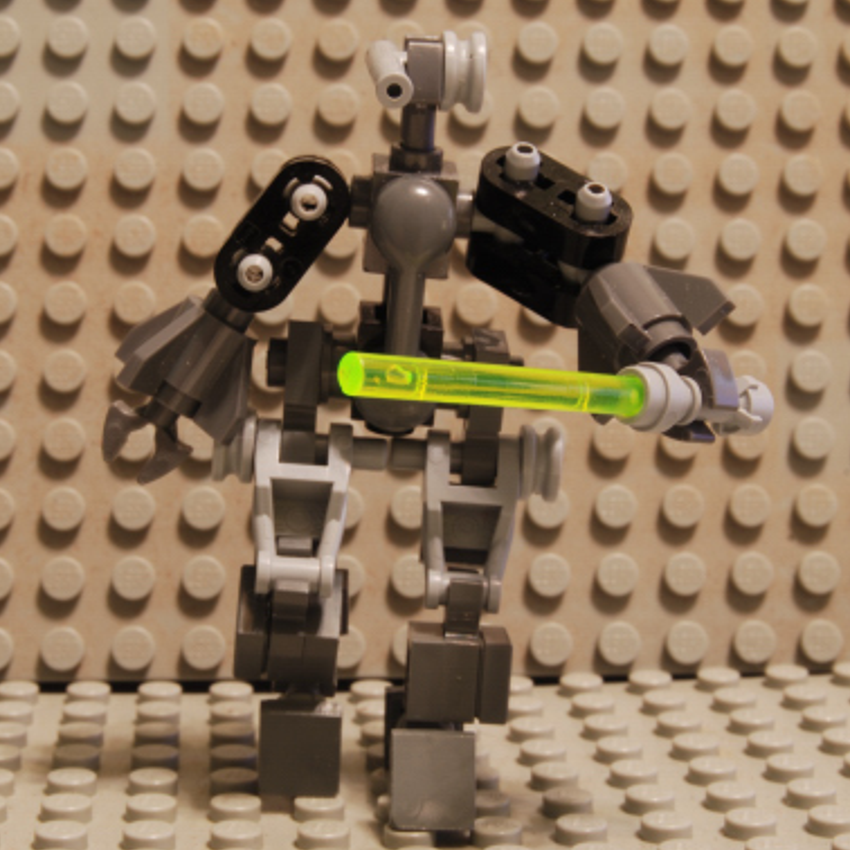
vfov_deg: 21.1
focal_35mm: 82
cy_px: 403
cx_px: 387
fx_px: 2278
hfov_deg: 21.1
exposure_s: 13
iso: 100
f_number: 22
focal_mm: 38
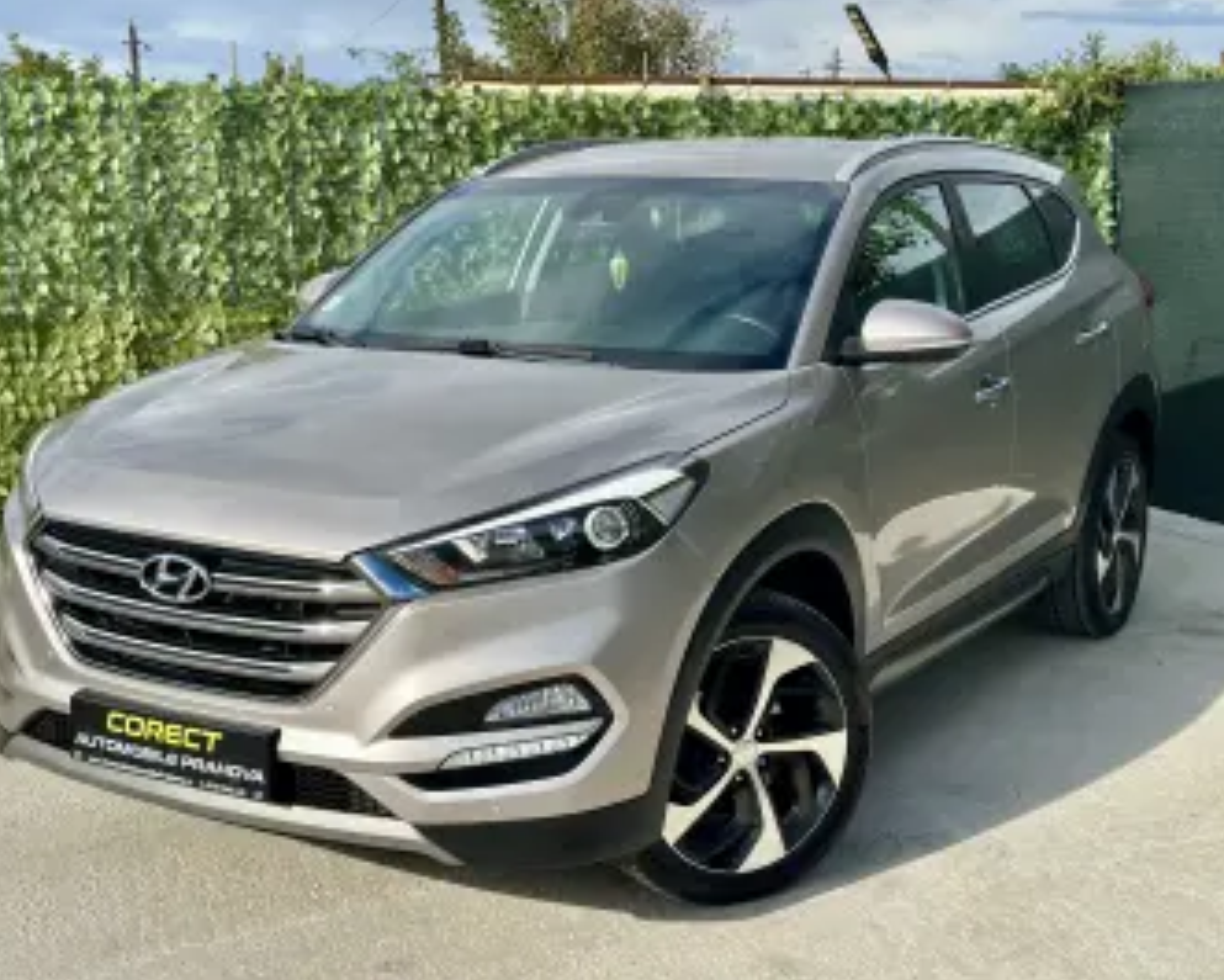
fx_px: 1848
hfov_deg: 36.6
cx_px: 577
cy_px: 484
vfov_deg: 29.7
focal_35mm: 51
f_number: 1.78
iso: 80
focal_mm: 6.86
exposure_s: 1/3731
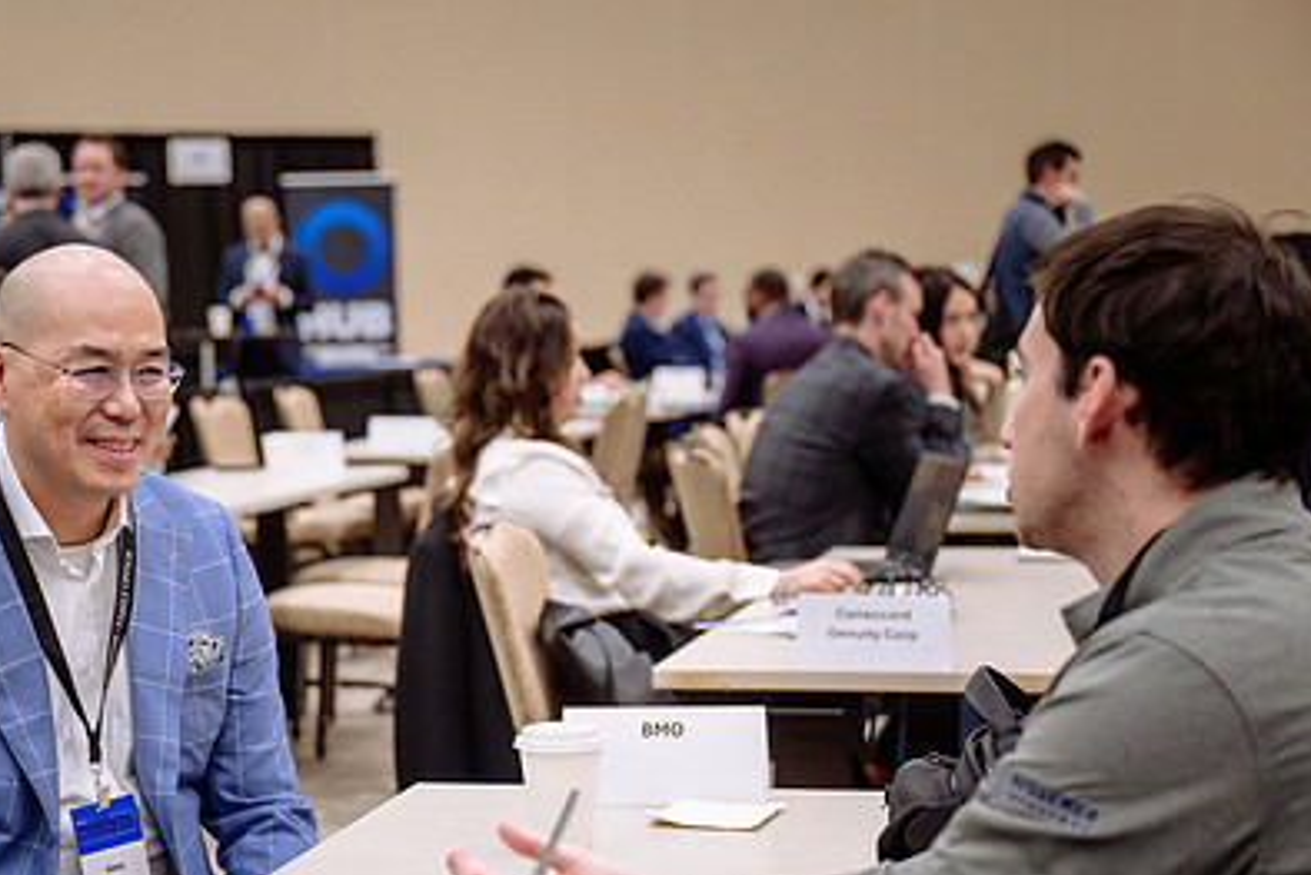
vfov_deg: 17.4
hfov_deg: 25.8
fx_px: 2841
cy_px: 640
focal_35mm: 78
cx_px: 439
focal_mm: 53
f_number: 3.2
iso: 1000
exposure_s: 1/125
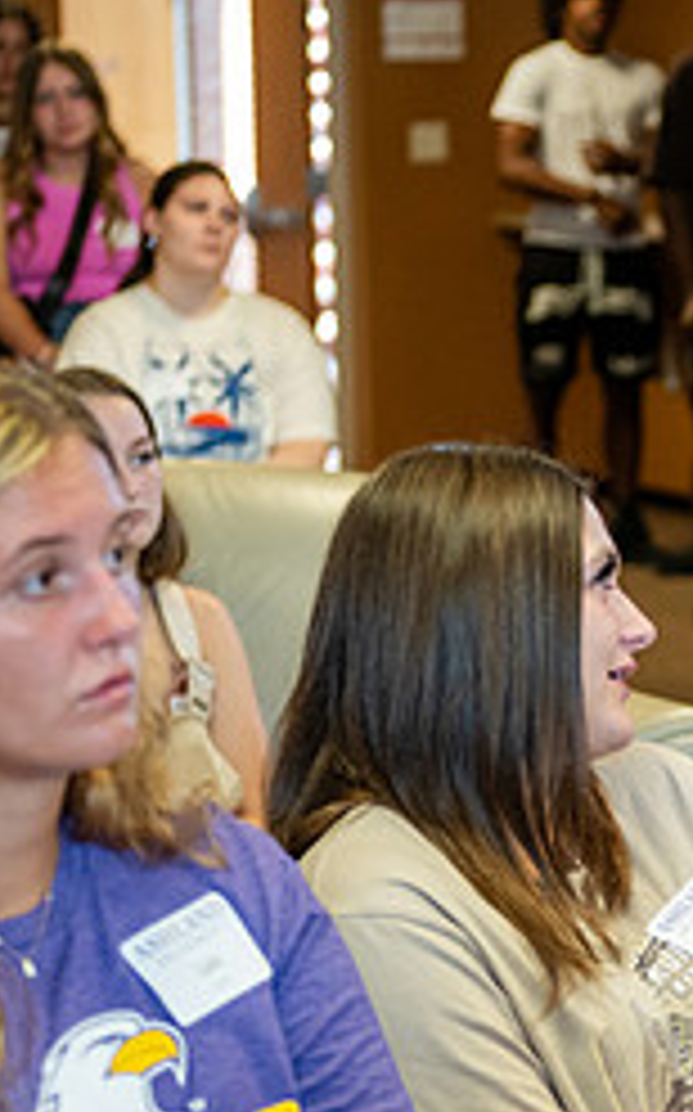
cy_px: 597
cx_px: 972
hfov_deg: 9.5
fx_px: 4056
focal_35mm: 134
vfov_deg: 15.6
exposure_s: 1/200
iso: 1250
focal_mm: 56
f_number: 2.8
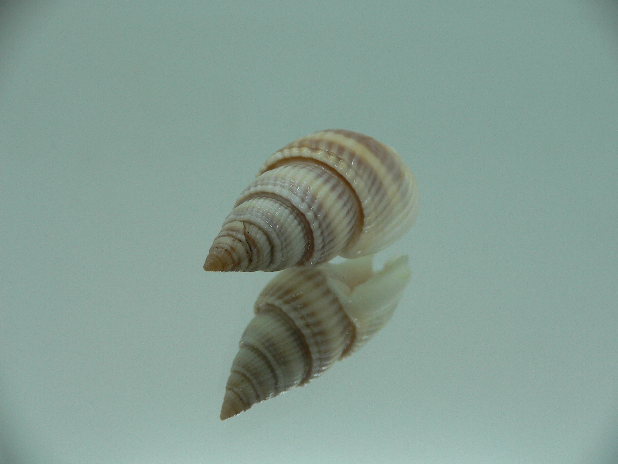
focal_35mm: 35
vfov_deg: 40.7
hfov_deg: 52.6
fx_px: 625
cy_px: 232
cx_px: 309
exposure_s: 1/60
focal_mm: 4.6
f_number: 2.8
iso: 80
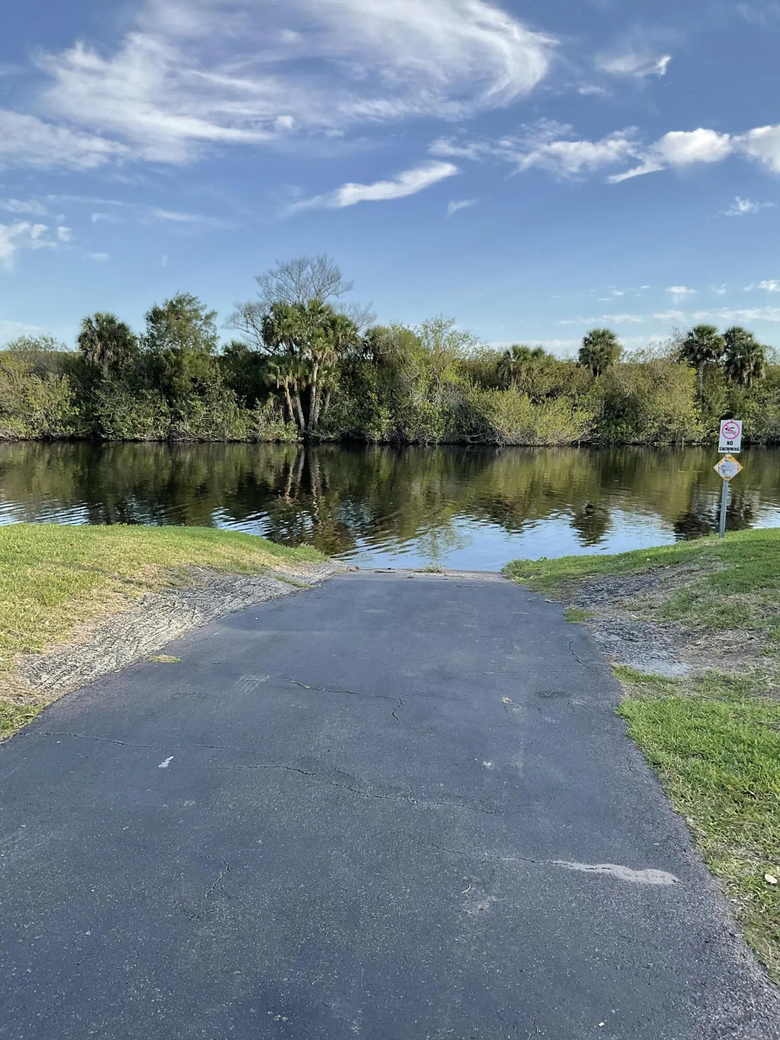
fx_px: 871
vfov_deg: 61.7
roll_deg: -0.1
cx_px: 390
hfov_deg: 48.2
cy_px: 520
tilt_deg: -5.7
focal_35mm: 29
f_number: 1.8
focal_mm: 3
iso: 16
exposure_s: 1/842
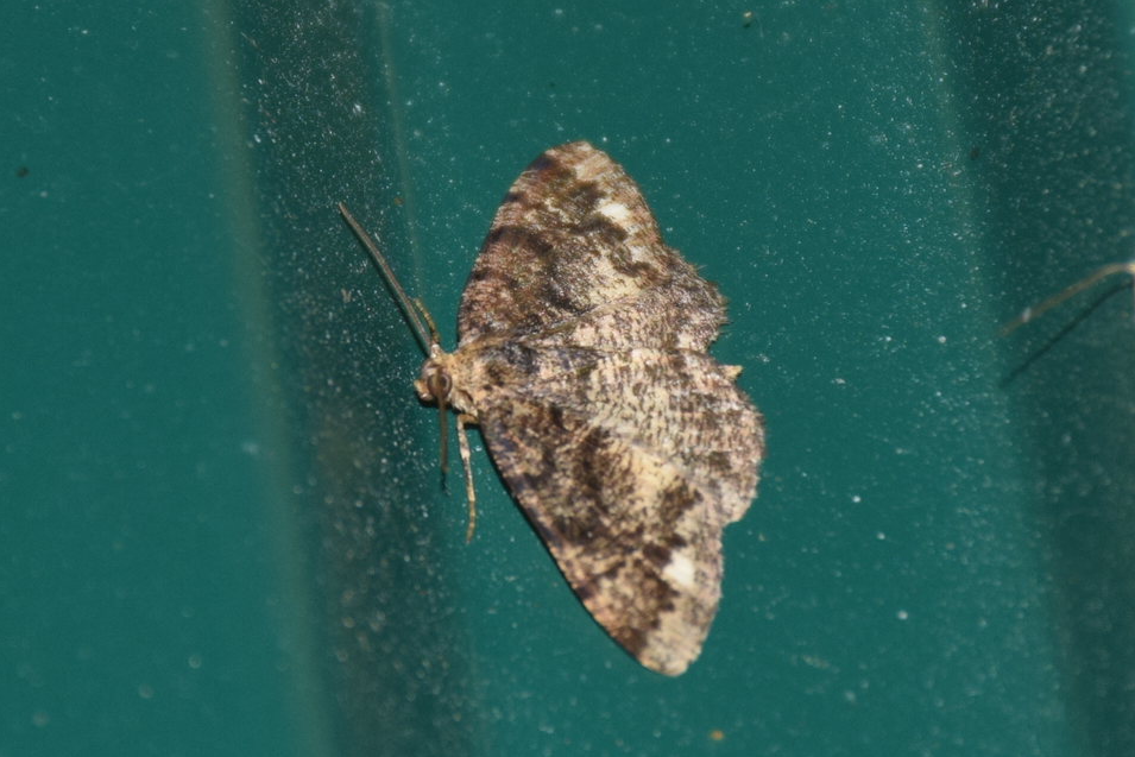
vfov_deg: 6.5
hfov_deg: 9.8
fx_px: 6653
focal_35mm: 211
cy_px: 379
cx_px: 566
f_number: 7.1
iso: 320
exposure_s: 1/60
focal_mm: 140
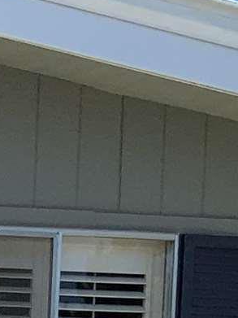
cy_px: 694
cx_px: -464
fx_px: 2091
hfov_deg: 6.0
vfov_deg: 8.2
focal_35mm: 228
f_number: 1.8
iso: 20
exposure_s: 1/1984
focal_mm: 3
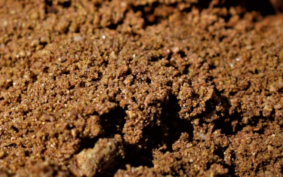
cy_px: 54
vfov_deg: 11.5
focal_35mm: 114
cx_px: 105
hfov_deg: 18.3
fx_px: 877
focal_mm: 55
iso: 400
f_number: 7.1
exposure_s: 1/200
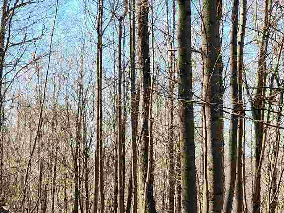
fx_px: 673
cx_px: 116
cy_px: 121
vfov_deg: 18.0
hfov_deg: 23.8
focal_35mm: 82
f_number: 1.8
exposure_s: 1/489
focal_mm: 5.4
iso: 20
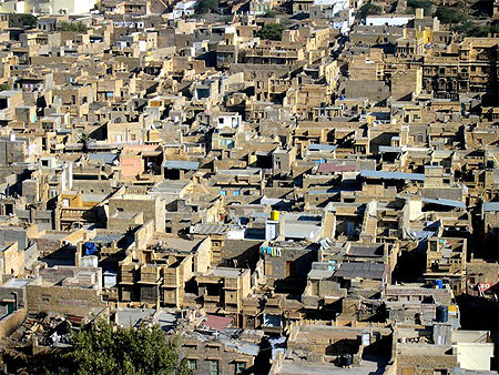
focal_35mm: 114
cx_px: 250
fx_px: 1644
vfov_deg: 13.0
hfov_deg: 17.3
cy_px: 188
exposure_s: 1/93.6
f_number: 13.4
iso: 100
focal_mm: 24
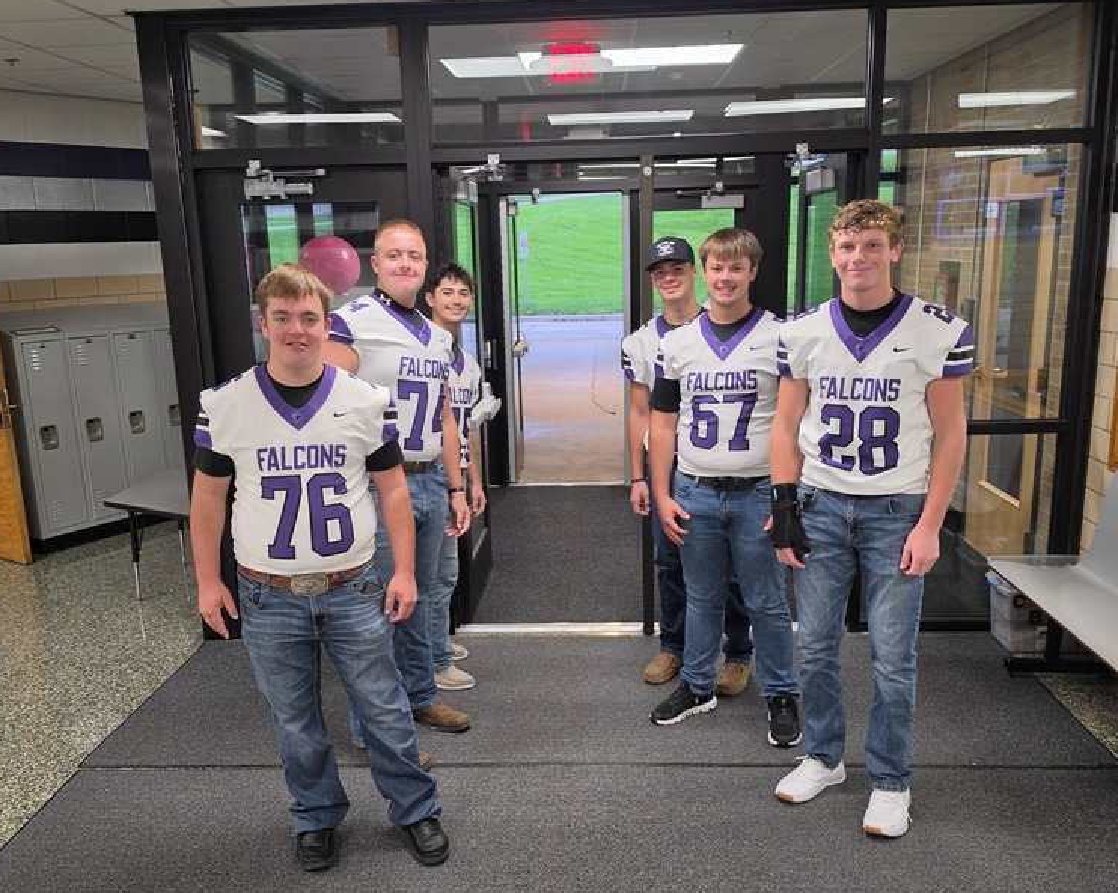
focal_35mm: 31
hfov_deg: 57.2
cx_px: 564
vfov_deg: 47.0
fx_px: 1025
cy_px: 488
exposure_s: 1/120
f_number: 1.4
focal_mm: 6.5
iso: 100
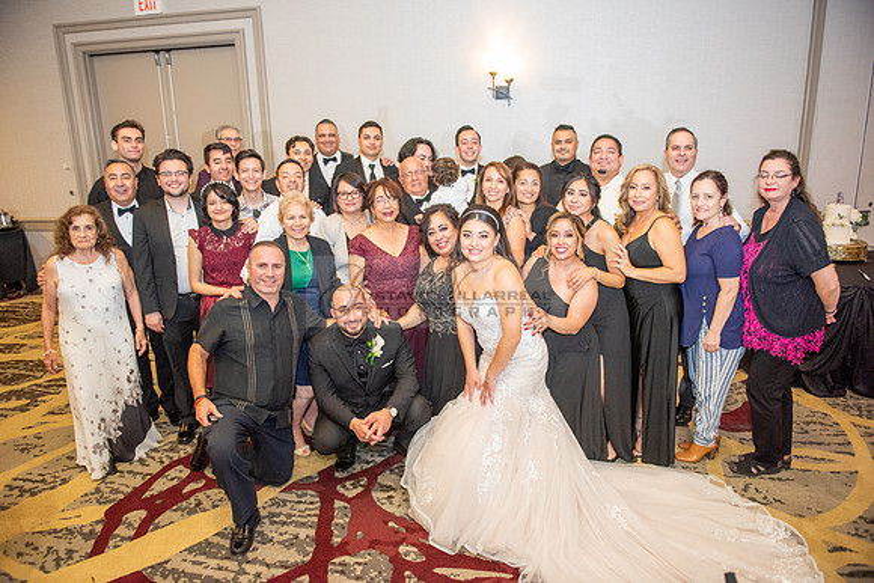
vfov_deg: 53.2
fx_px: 583
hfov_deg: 73.7
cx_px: 437
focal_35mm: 24
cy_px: 292
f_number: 2.8
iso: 1600
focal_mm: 24
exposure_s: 1/160
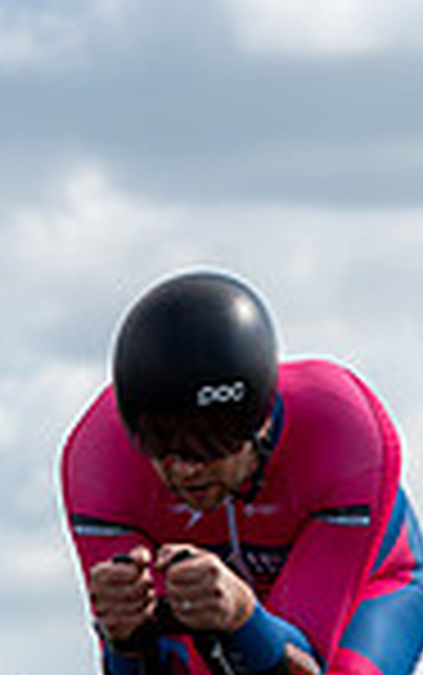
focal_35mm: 459
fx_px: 8450
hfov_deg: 2.9
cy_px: 853
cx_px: 202
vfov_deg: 4.6
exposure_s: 1/1000
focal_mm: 91
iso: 125
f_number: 4.5
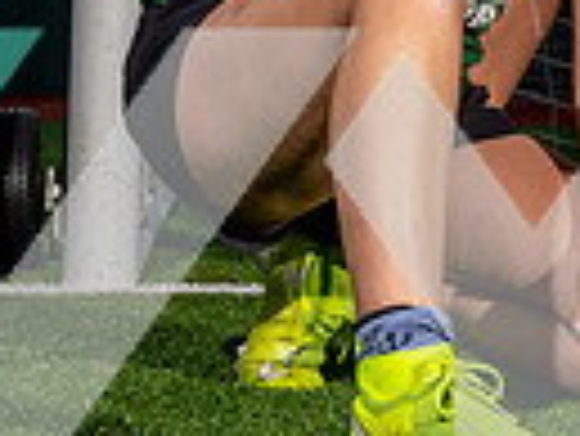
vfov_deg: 8.6
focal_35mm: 167
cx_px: 700
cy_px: -277
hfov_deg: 11.6
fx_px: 2801
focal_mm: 34
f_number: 8
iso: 250
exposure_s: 1/125
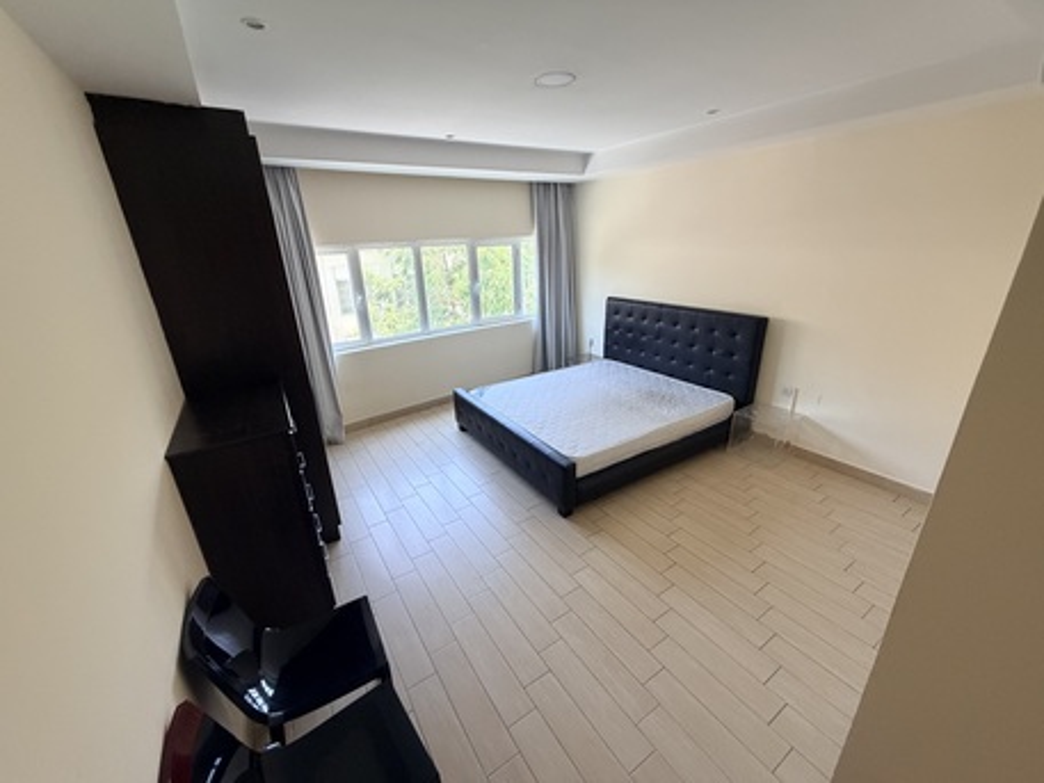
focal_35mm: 14
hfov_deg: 102.0
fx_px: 422
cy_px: 392
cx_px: 522
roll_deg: +3.0
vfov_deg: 85.7
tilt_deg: -19.4
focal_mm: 2.22
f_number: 2.2
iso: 320
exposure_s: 1/107
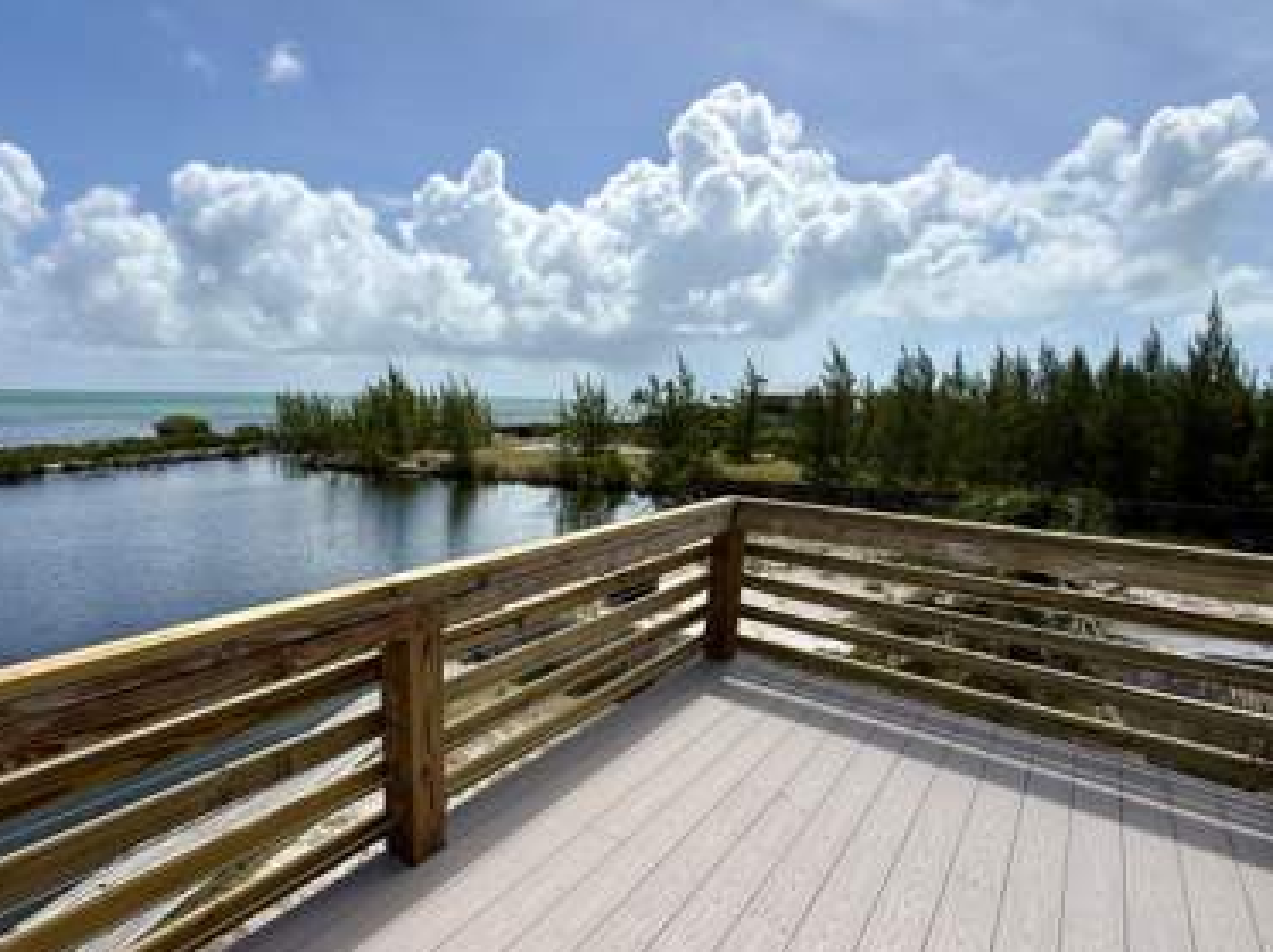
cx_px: 522
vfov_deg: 71.1
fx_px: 661
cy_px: 548
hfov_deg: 86.9
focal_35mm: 18
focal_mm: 2.22
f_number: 2.2
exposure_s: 1/2611
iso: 50
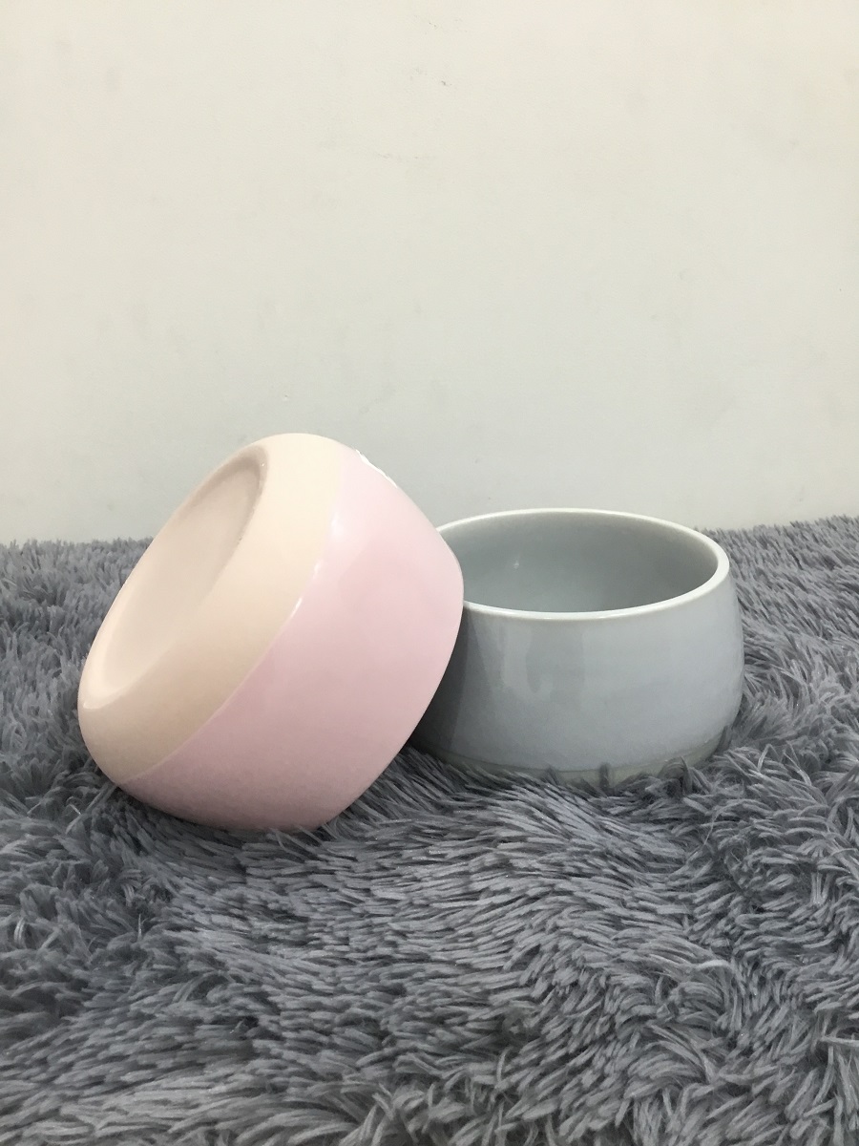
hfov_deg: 45.4
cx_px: 430
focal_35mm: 31
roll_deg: +1.3
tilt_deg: -19.6
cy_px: 573
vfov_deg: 58.4
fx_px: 1026
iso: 100
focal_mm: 3.3
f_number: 2.4
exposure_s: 1/33
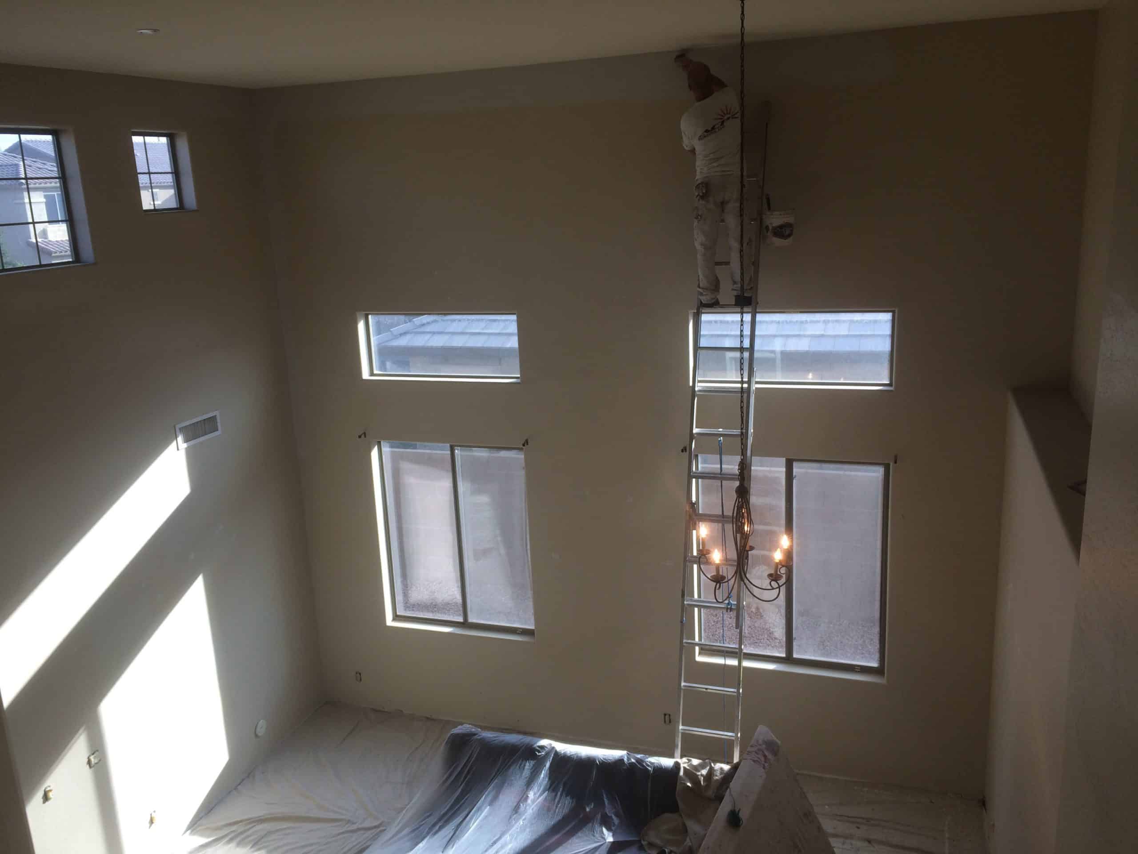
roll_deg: +3.8
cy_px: 427
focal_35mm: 29
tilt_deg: -15.0
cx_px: 569
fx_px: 953
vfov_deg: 48.2
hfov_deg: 61.7
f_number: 2.2
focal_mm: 4.15
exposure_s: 1/130
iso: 32
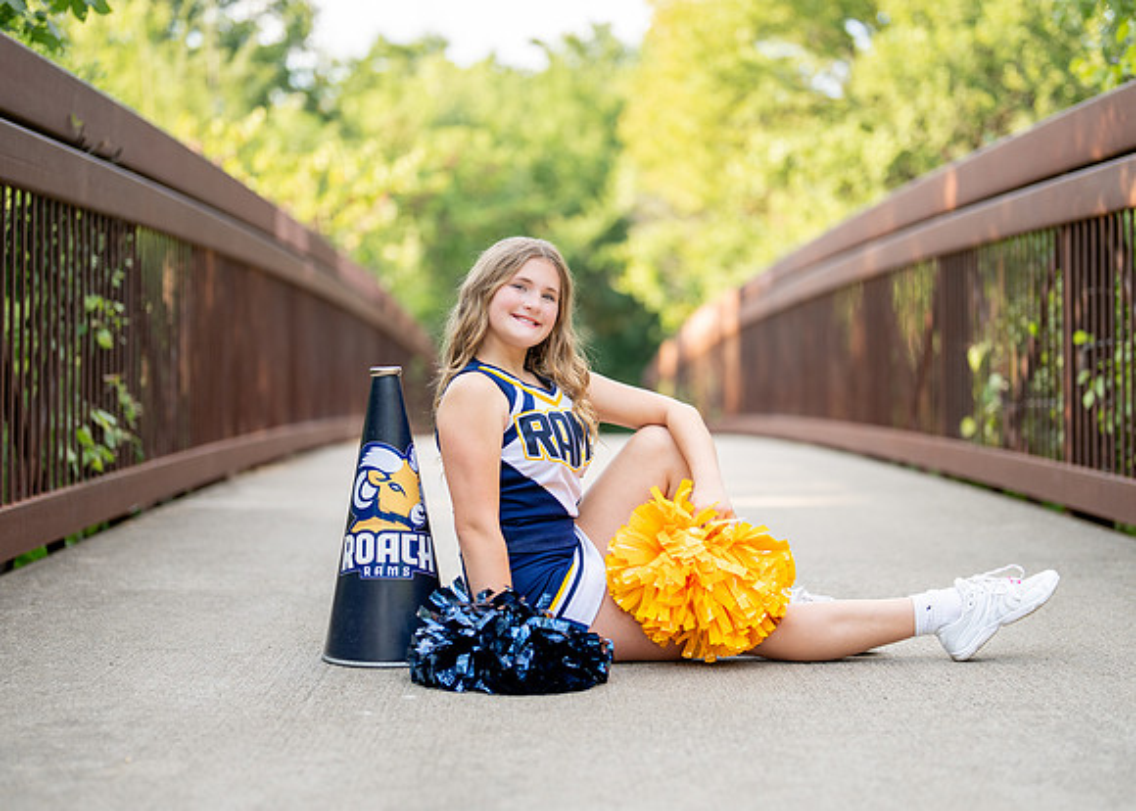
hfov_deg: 30.4
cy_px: 412
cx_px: 589
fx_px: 2093
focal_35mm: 65
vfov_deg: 21.9
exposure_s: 1/640
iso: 100
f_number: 1.2
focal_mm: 50
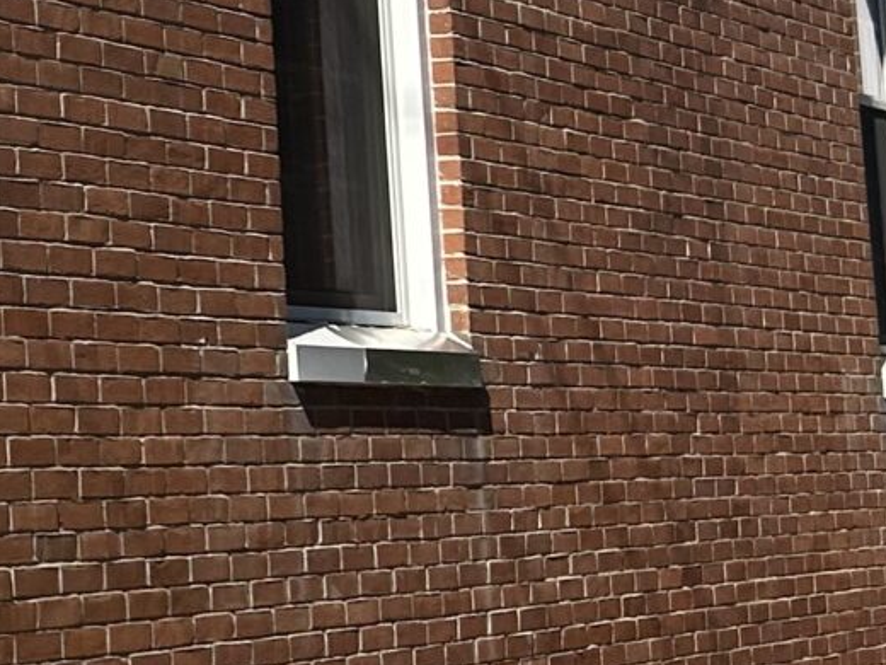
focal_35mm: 128
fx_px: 3276
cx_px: -796
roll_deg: -0.1
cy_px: -119
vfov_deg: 11.4
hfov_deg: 13.5
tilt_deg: +9.5
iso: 50
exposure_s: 1/6993
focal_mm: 5.7
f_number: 1.5
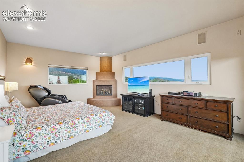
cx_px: 122
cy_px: 81
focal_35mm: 15
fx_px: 102
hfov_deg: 100.4
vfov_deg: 77.3
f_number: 8
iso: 800
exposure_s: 1/30
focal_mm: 10
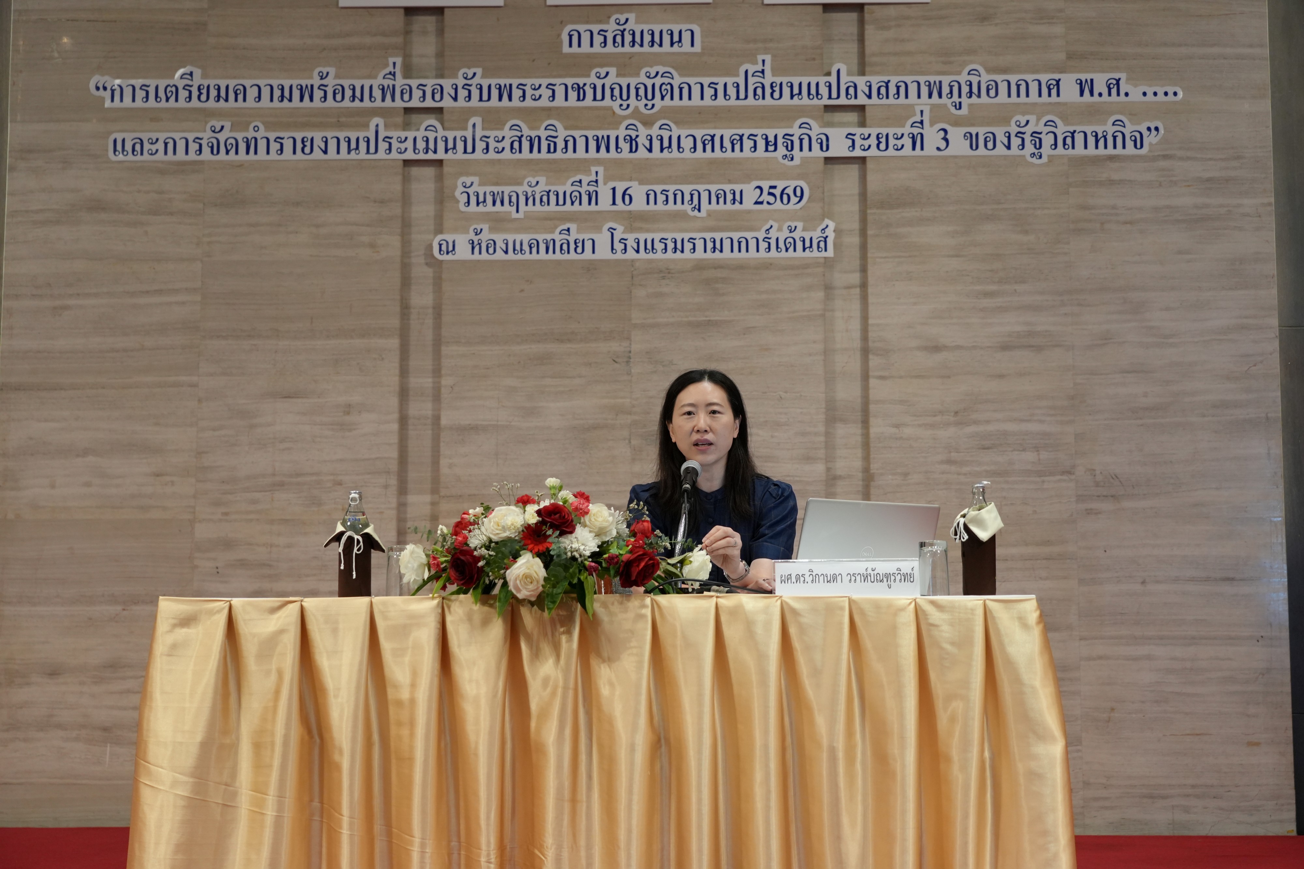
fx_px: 1775
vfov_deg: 27.5
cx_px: 652
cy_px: 434
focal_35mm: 49
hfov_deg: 40.3
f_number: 4
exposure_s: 1/160
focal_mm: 49
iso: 1600
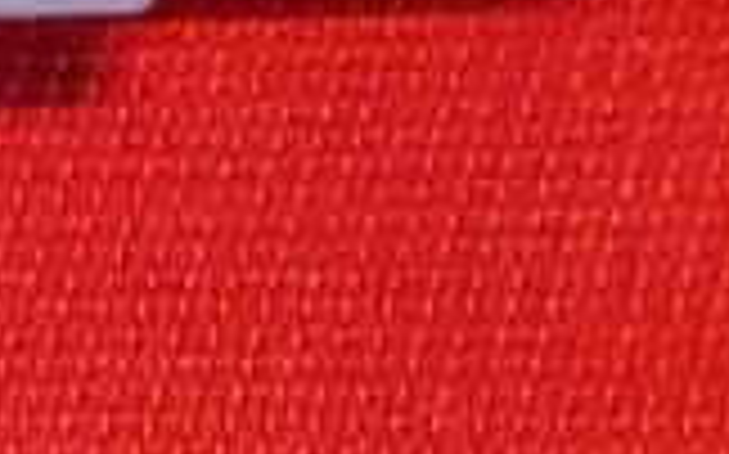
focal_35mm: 229
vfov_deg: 5.7
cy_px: -85
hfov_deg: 9.0
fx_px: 4547
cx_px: -270
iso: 100
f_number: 2.4
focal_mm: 4.28
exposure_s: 1/15
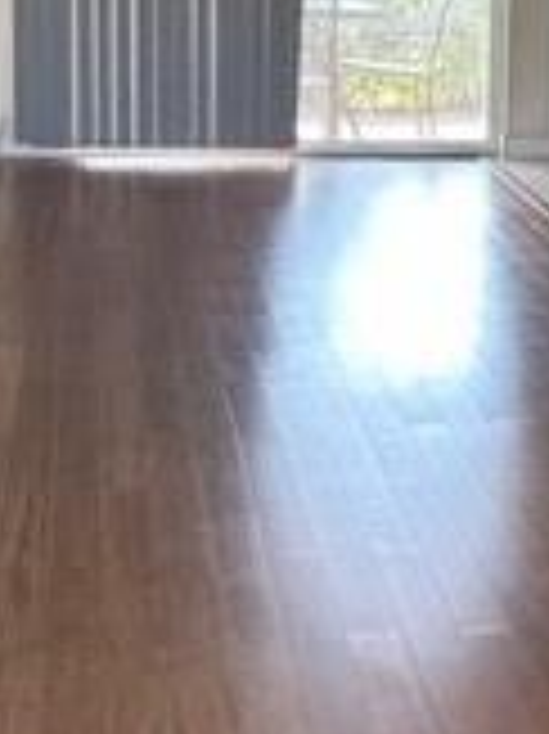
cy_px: 207
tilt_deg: -8.6
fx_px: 2160
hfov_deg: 14.1
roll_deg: -2.6
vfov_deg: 19.2
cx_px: 634
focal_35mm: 102
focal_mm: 5.7
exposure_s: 1/121
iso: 100
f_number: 1.5
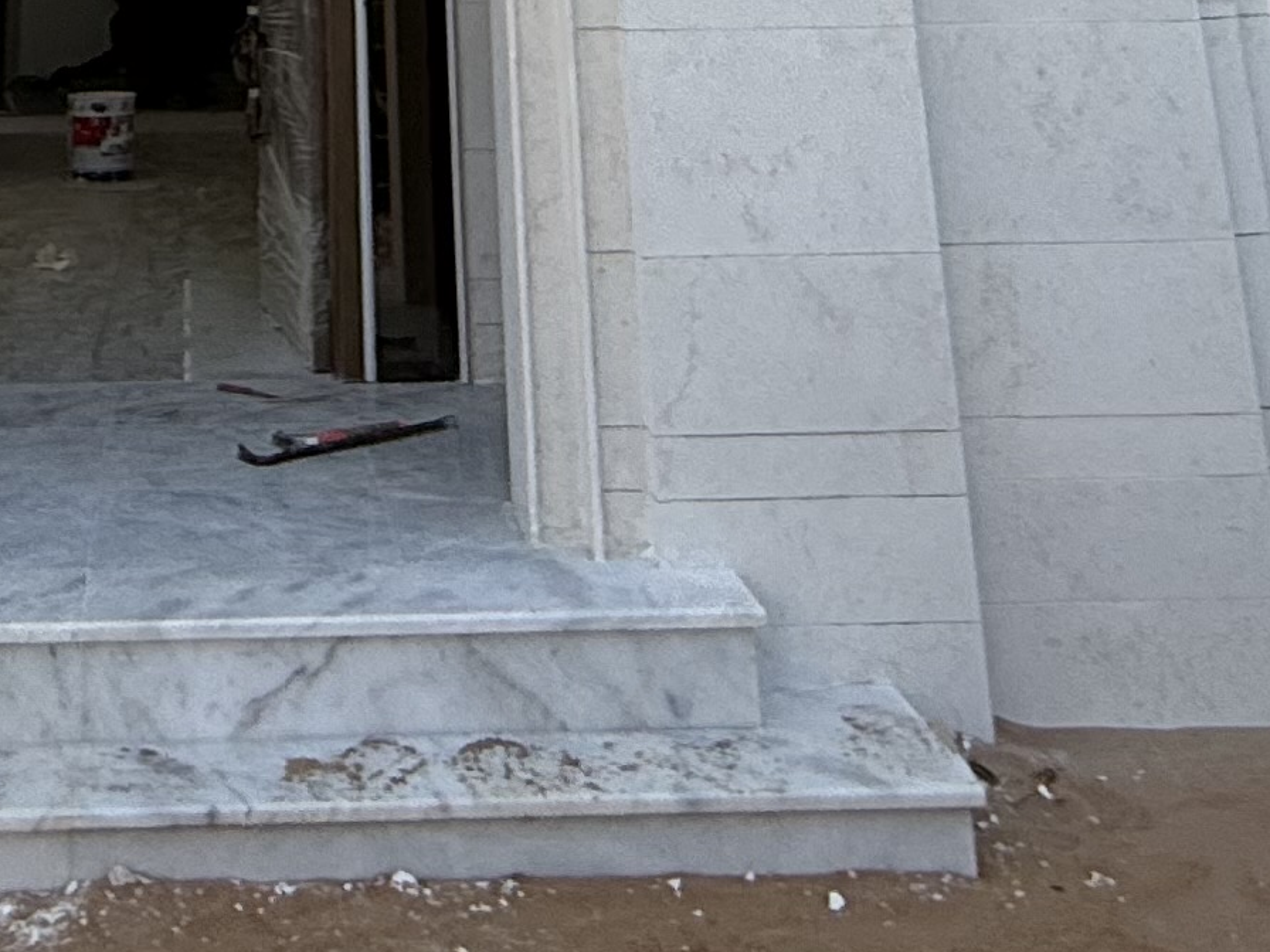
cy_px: -1082
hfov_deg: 30.1
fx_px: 2311
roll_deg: +1.0
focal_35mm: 63
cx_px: 285
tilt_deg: +24.1
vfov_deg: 16.3
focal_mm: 2.22
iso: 50
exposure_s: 1/701
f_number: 2.2
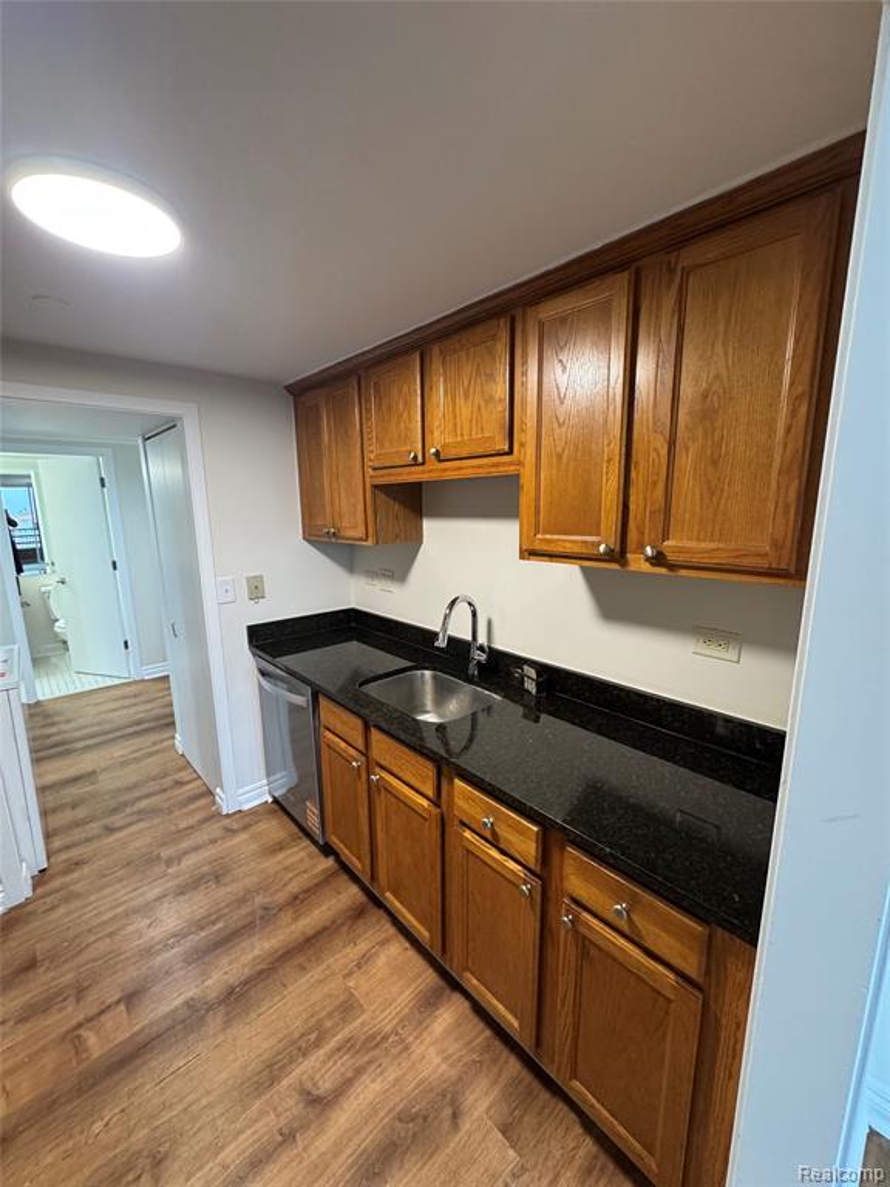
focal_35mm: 14
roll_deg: -0.4
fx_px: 480
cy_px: 594
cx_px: 445
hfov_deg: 85.7
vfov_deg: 102.1
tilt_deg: -11.2
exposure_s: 1/60
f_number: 2.2
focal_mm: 2.22
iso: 320
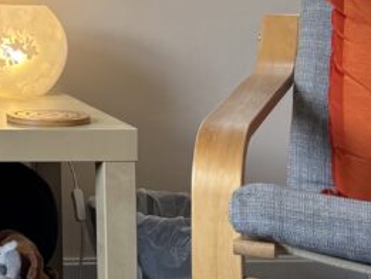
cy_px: -61
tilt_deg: +0.8
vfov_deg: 14.1
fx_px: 1094
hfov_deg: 17.2
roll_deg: +0.6
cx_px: -203
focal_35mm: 102
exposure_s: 1/100
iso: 50
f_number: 1.6
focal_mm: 5.96
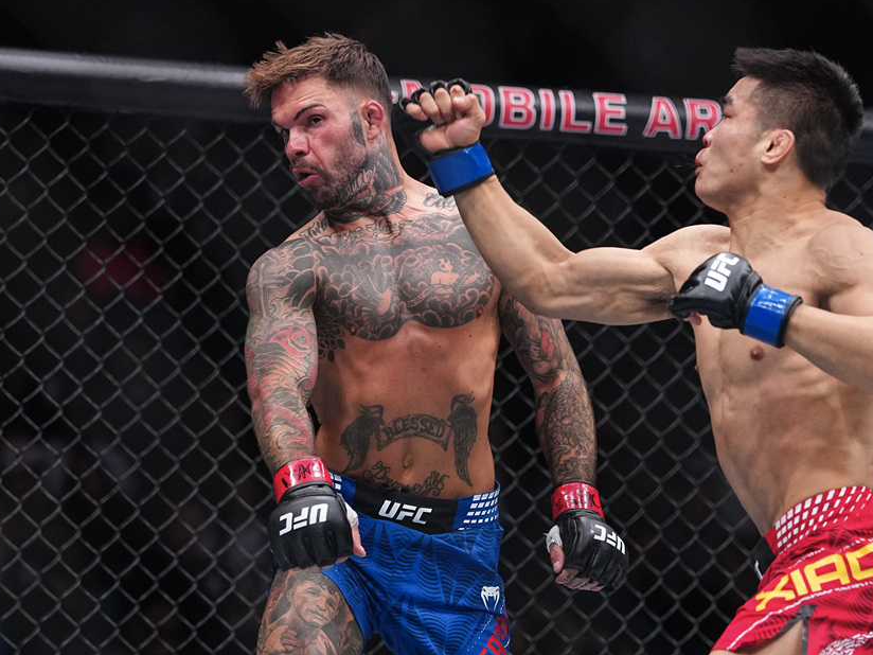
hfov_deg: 15.0
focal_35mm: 131
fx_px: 3304
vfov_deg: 11.3
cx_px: 538
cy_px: 376
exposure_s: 1/1600
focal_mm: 104
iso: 2000
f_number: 2.2
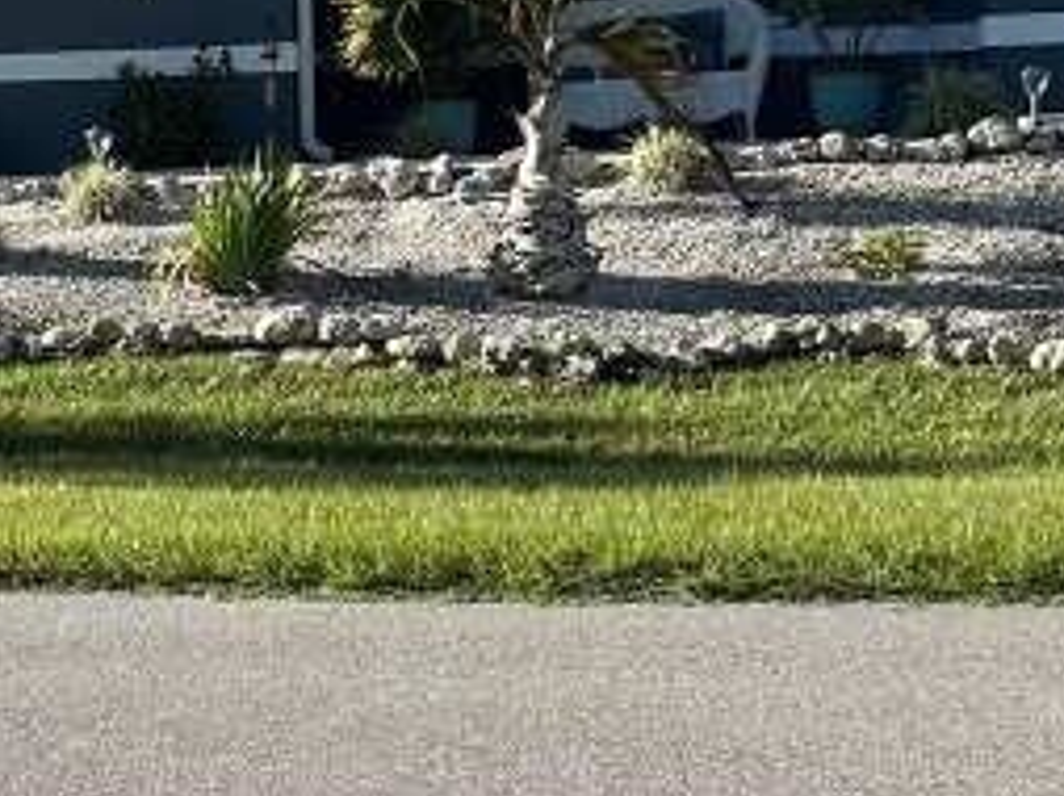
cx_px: -8
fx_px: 2518
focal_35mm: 82
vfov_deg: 17.8
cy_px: 153
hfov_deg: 22.9
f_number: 1.5
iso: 50
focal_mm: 5.7
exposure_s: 1/2404
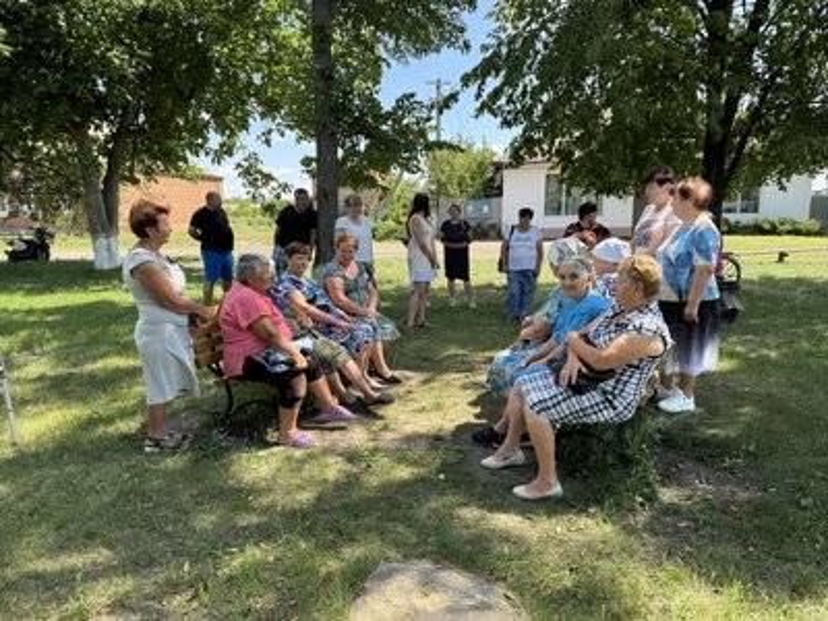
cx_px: 414
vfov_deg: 56.8
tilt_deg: -9.4
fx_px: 574
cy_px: 310
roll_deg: +0.2
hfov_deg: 71.6
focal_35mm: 24
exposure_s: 1/842
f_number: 1.78
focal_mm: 6.76
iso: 80
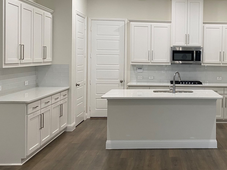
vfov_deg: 33.5
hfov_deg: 42.1
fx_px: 282
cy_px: 64
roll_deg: -0.7
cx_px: 179
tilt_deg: -2.3
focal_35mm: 43
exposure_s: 1/60
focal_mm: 4.25
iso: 100
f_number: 1.8
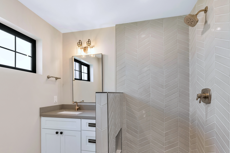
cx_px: 105
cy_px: 91
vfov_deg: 66.8
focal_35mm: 18
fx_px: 115
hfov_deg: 89.8
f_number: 6.3
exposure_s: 1/80
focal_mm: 15
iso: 1000
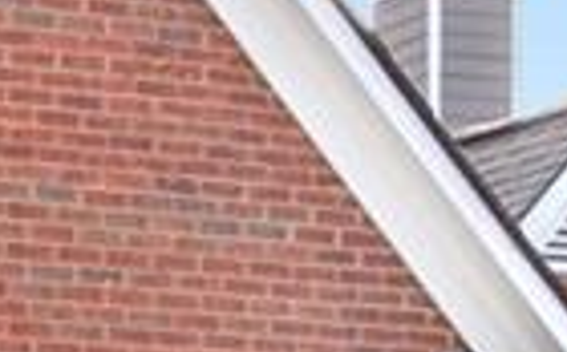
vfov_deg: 7.2
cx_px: -608
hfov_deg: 10.6
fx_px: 2762
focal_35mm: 179
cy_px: 548
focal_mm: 24
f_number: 16
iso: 200
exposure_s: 1/60
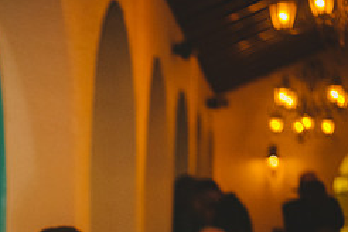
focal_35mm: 134
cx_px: -81
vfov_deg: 10.0
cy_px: 308
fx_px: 1295
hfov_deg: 14.7
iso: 1250
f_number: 2.8
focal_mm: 50
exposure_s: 1/80
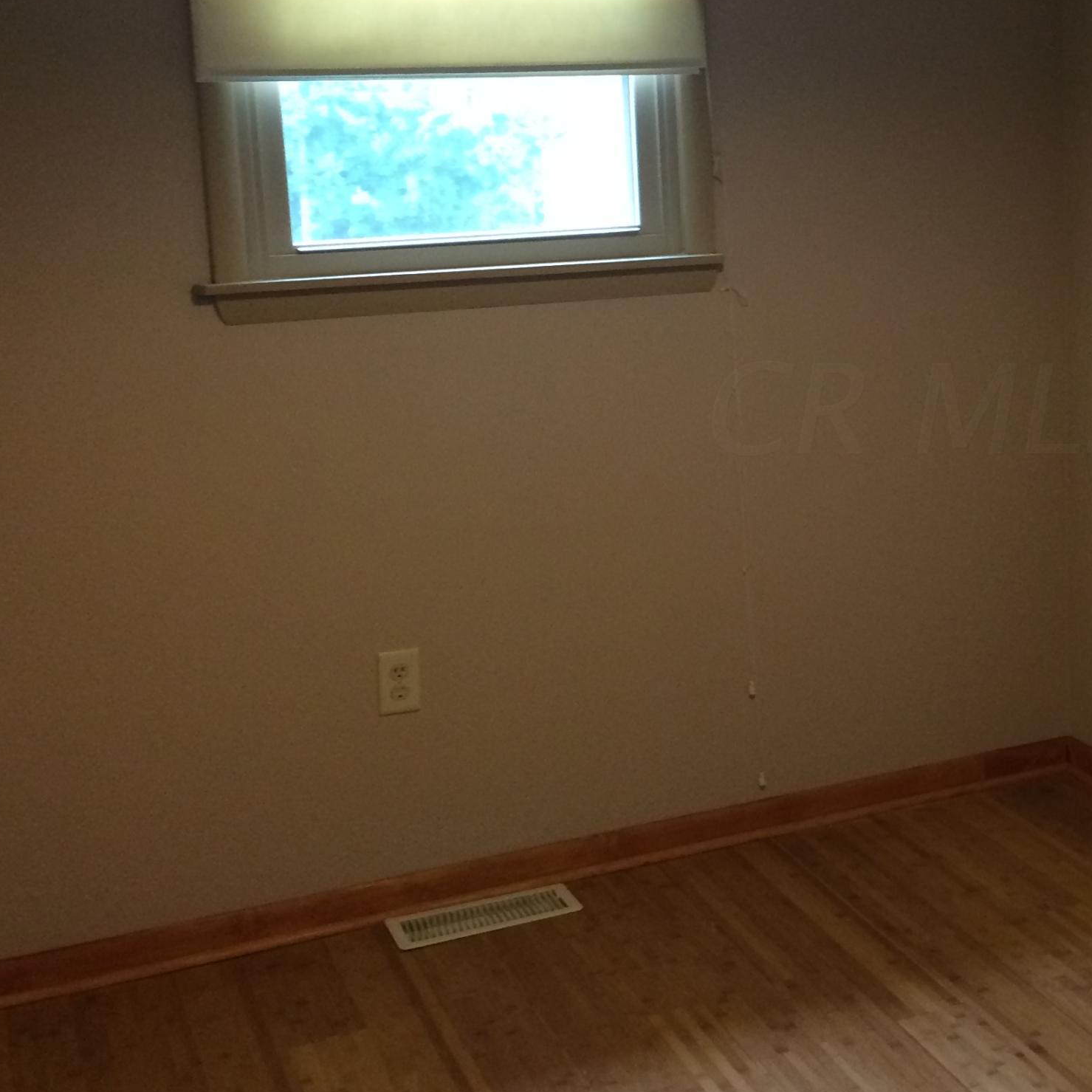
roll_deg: +1.2
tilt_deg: -9.6
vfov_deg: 32.6
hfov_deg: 31.6
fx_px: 1856
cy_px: 408
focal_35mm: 52
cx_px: 930
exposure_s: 1/30
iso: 160
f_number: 2.2
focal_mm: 4.15
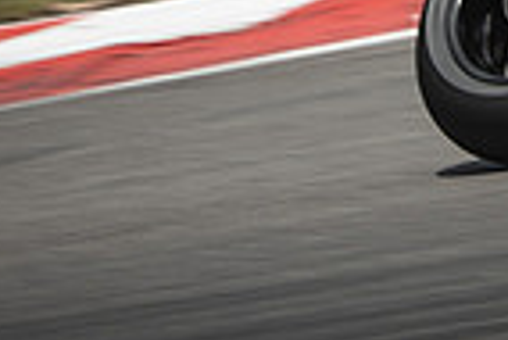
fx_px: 17261
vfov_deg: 1.1
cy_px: -202
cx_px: 1009
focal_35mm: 1222
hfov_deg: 1.7
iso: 125
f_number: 8
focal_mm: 200
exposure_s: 1/250
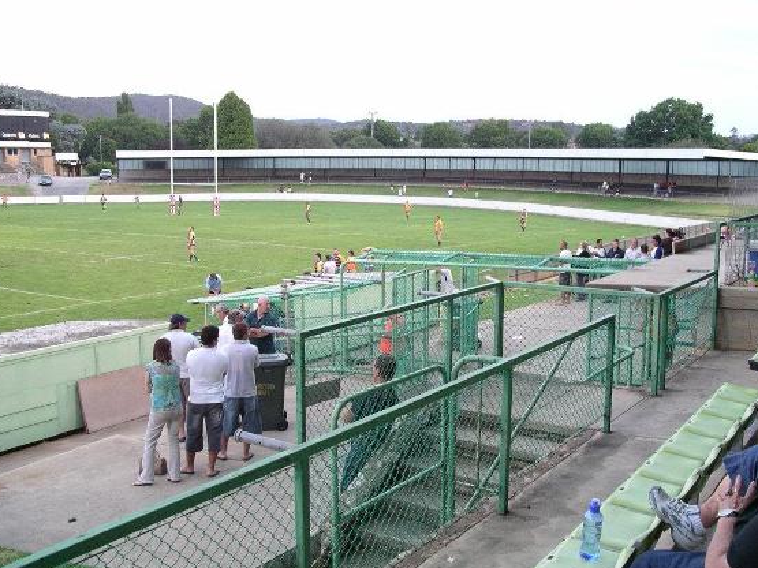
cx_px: 389
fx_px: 876
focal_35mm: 40
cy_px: 294
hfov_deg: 46.8
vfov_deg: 35.9
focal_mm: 7.8
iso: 200
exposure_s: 1/20
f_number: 2.8
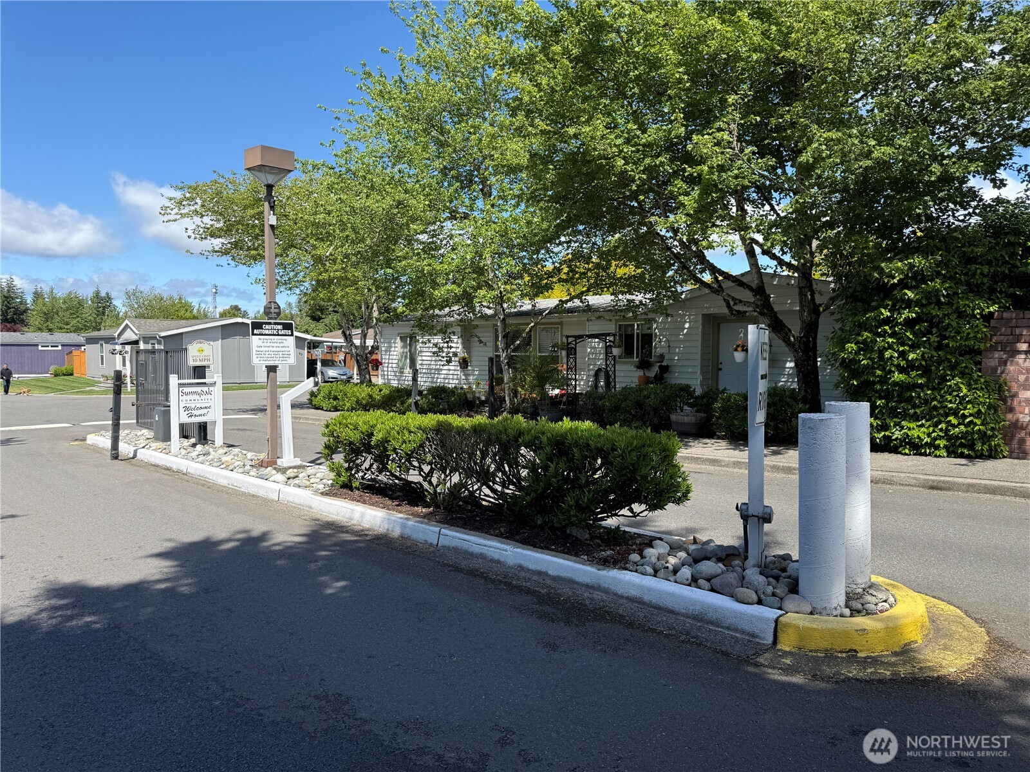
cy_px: 386
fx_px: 714
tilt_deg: -2.8
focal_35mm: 24
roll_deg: -0.8
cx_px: 515
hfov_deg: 71.6
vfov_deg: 56.8
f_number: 1.78
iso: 80
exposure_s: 1/2299
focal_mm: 6.76
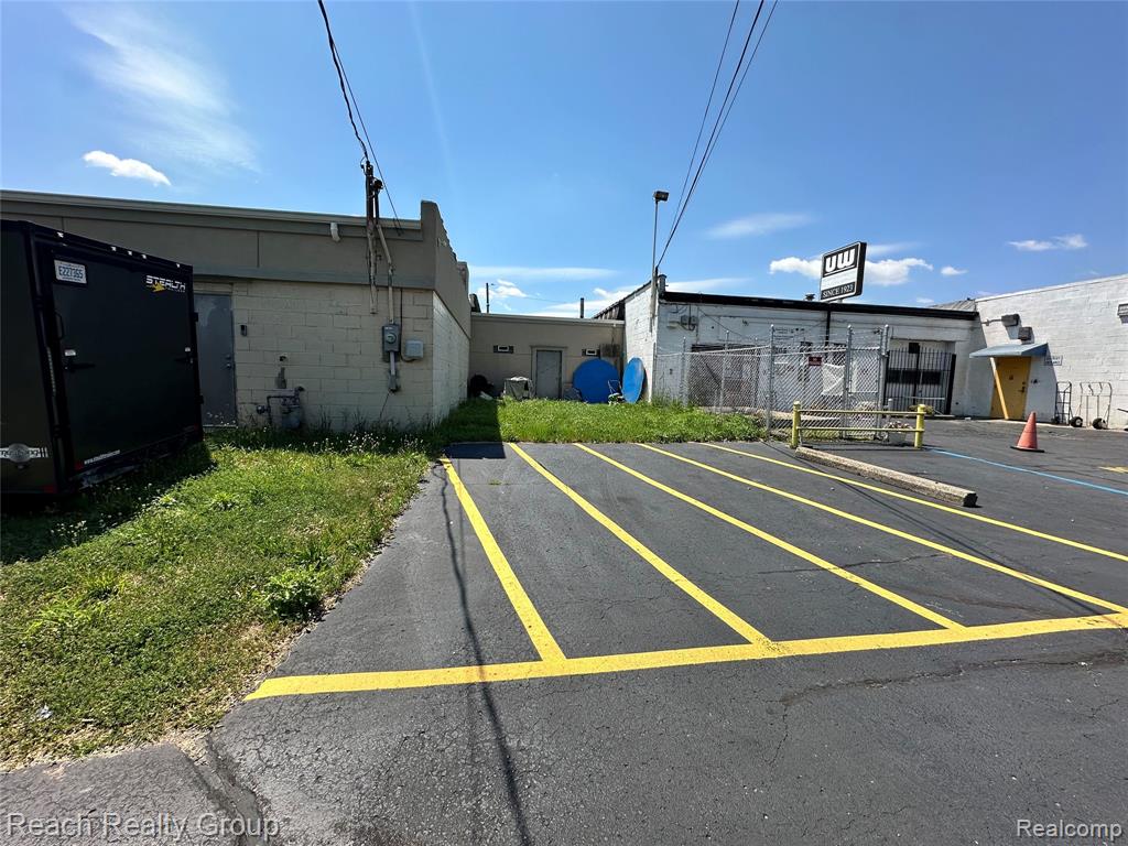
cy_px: 423
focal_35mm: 14
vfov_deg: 85.7
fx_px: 456
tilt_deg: -5.7
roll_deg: -1.5
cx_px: 564
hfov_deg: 102.1
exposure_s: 1/1855
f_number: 2.2
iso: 40
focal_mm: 2.22
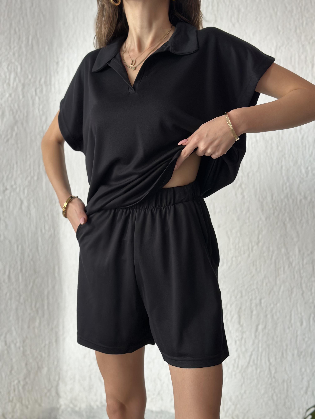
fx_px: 582
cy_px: 210
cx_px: 158
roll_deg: +0.4
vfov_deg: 39.7
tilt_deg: -3.5
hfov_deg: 30.3
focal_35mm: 48
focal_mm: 6.86
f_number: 1.78
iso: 160
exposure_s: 1/60
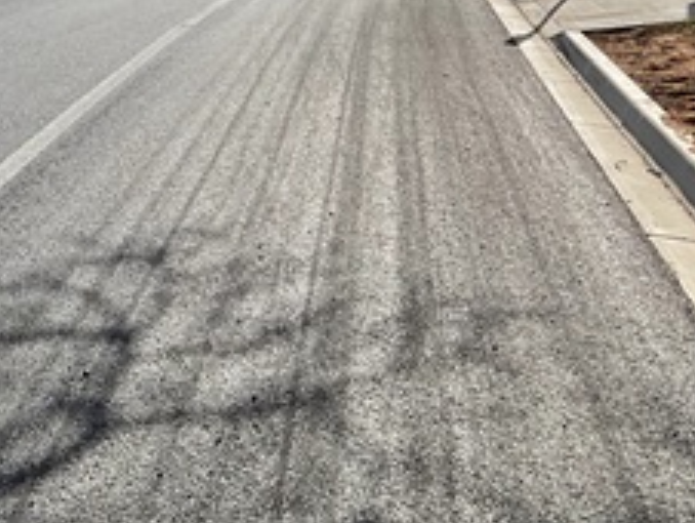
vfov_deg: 17.8
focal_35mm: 82
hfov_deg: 23.3
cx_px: 92
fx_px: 1648
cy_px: 89
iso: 16
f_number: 1.8
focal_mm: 3
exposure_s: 1/3788
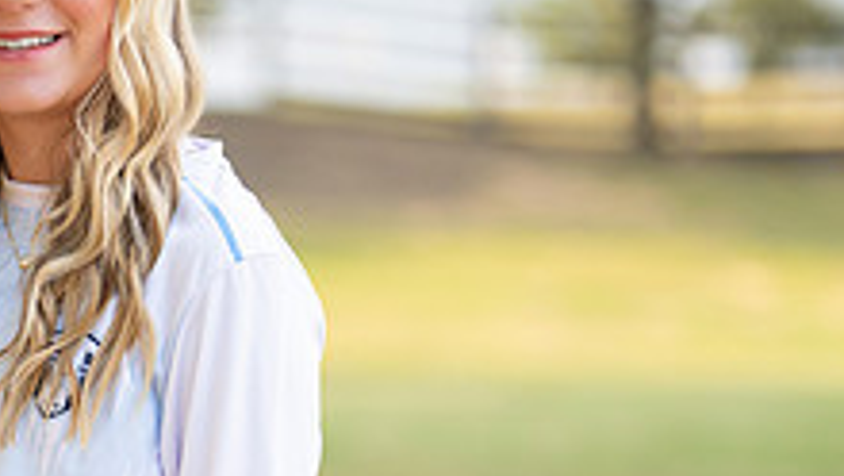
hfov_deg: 13.0
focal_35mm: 164
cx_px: 46
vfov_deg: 7.4
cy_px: 340
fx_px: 3672
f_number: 1.2
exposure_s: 1/1600
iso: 100
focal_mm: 50
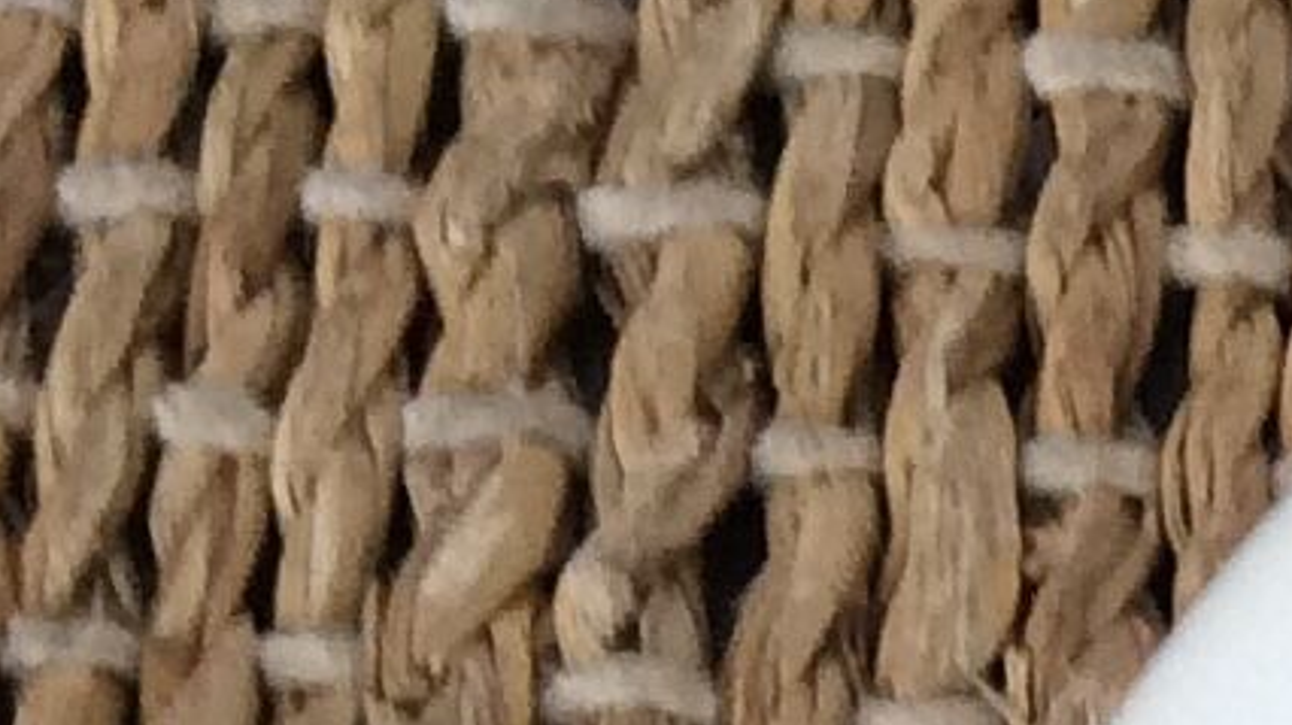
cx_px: 2663
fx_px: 7258
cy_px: 1847
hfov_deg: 9.5
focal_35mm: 212
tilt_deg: -70.6
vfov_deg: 5.5
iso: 100
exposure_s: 1/25
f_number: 2.4
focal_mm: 3.3
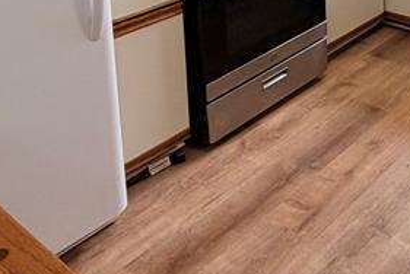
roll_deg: +0.0
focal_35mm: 53
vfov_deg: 22.1
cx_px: 407
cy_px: -112
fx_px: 604
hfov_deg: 34.2
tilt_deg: -11.2
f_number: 2.2
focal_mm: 2.22
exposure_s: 1/120
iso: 250
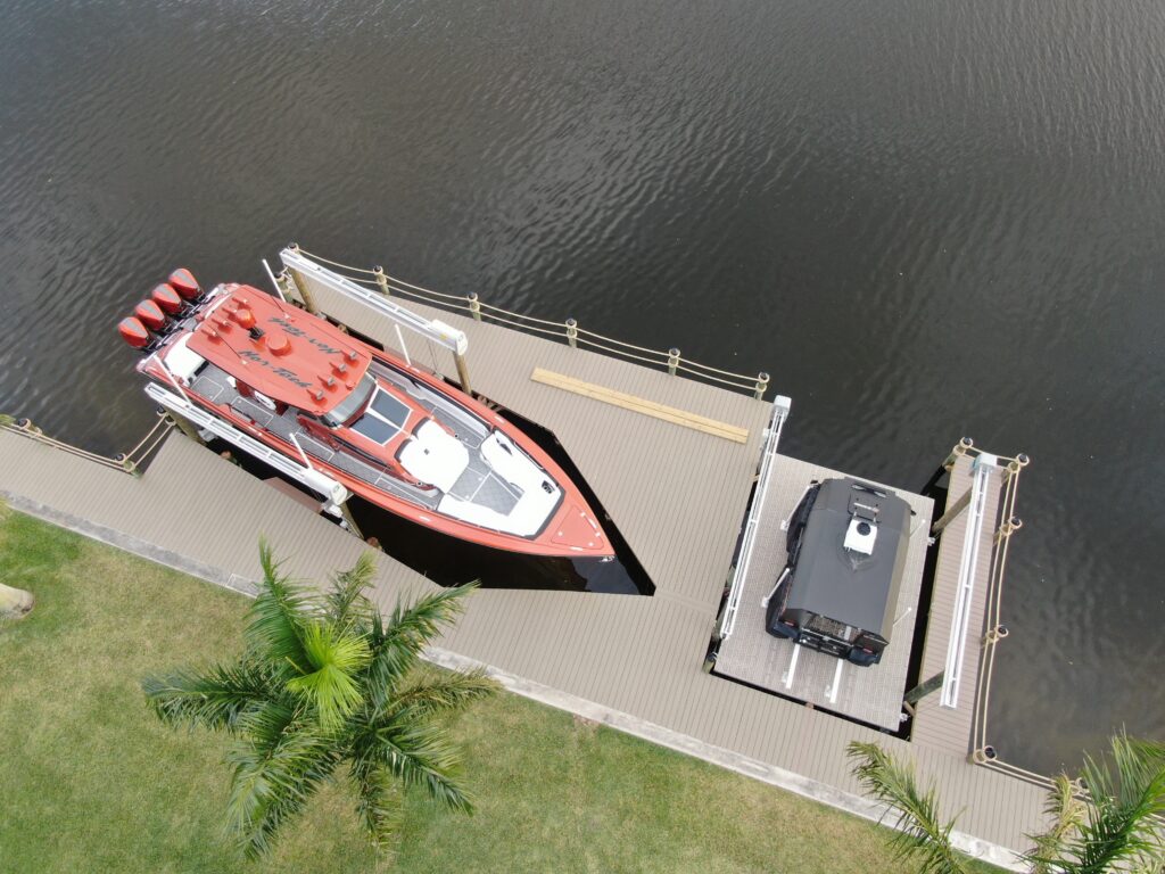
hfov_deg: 71.6
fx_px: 808
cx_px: 582
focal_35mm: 24
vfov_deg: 56.8
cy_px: 437
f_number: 2.8
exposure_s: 1/30
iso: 100
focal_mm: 4.39
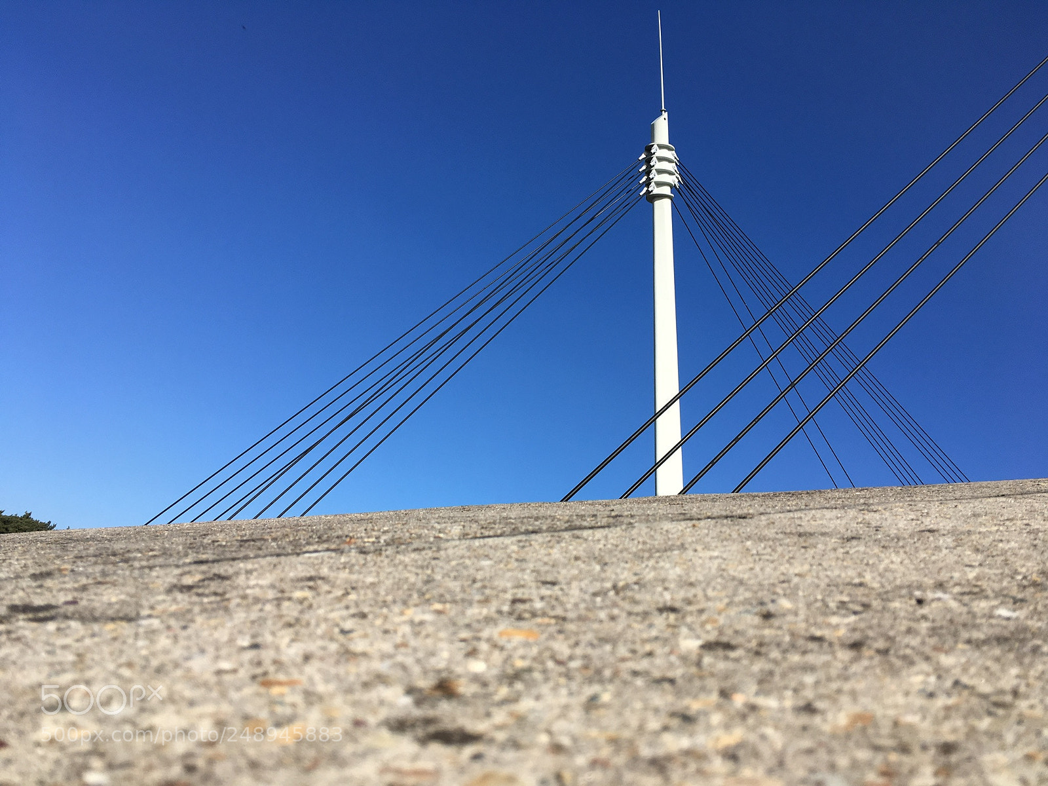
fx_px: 878
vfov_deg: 48.2
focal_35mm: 29
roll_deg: -12.7
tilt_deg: +19.9
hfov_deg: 61.7
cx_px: 524
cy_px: 393
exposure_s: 1/1972
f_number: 2.2
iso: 25
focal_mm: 4.15
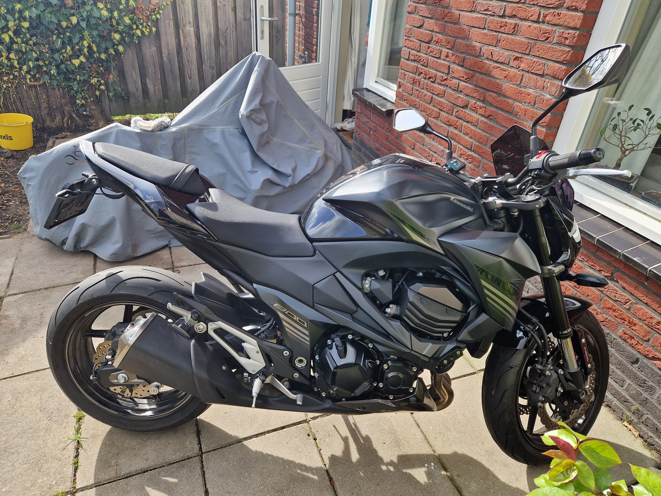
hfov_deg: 73.9
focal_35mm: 23
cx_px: 330
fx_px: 439
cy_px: 248
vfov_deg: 58.9
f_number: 1.8
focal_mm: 5.4
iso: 50
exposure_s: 1/336
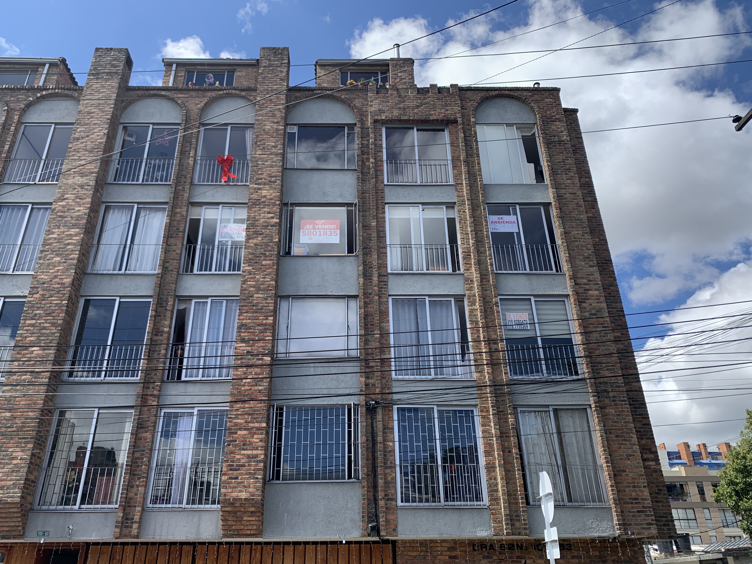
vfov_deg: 51.3
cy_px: 288
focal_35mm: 27
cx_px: 363
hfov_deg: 65.3
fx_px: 587
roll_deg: +0.0
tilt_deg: +25.6
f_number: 1.8
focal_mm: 4.25
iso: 25
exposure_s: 1/1661
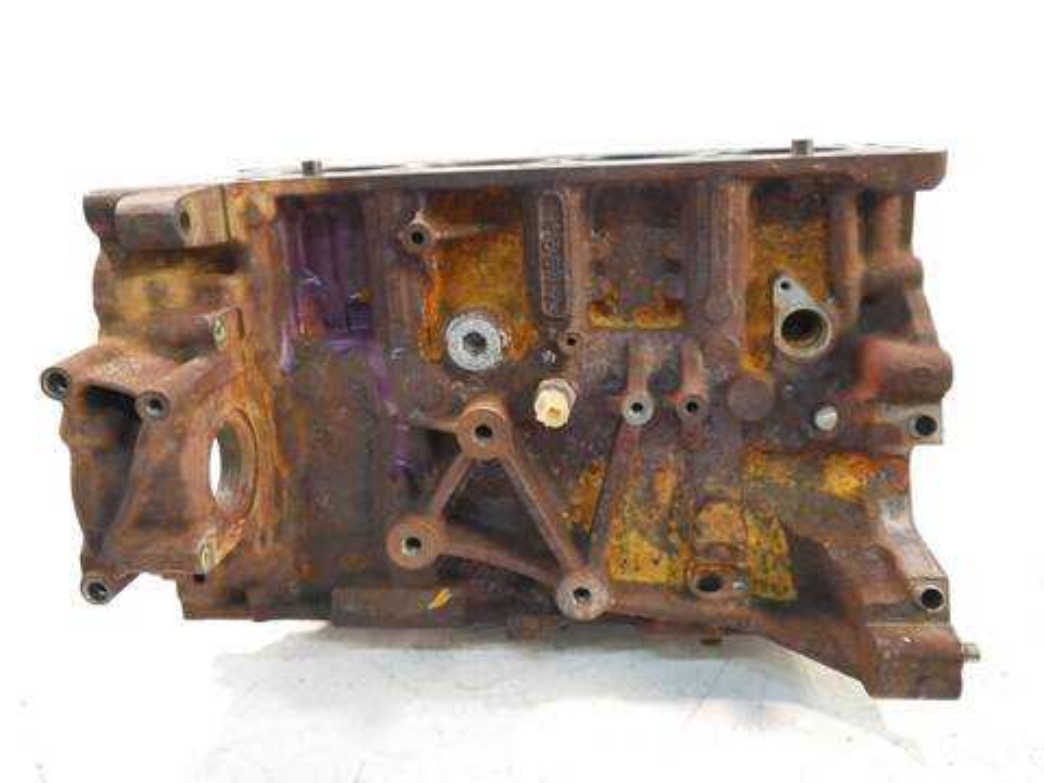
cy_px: 392
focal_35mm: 30
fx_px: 905
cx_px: 522
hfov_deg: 60.0
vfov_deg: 46.8
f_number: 3.6
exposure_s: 1/60
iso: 2000
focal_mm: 15
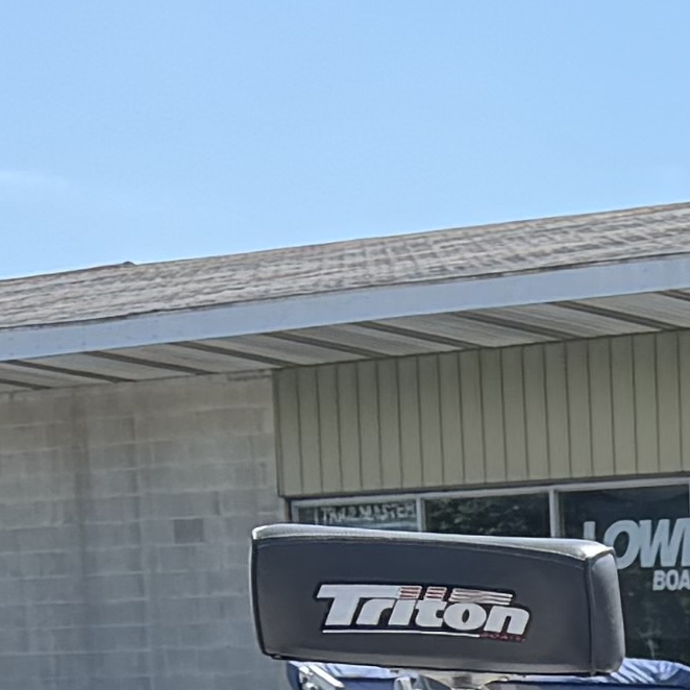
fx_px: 4127
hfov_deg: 8.6
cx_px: 1697
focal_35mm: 183
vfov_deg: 8.2
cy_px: 2036
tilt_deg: -14.2
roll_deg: -0.9
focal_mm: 6.76
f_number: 1.78
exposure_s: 1/1522
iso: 80
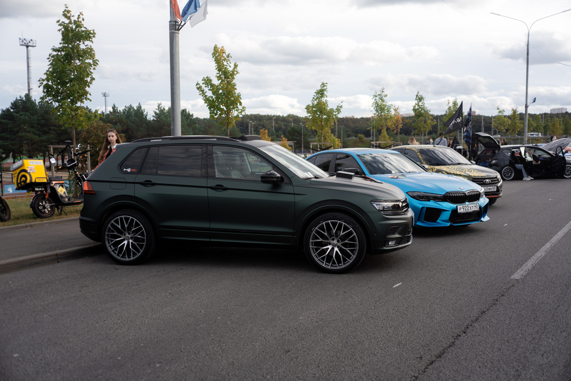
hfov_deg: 54.4
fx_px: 555
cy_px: 190
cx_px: 286
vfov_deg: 37.9
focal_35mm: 35
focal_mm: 35
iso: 100
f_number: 2.2
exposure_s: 1/1000
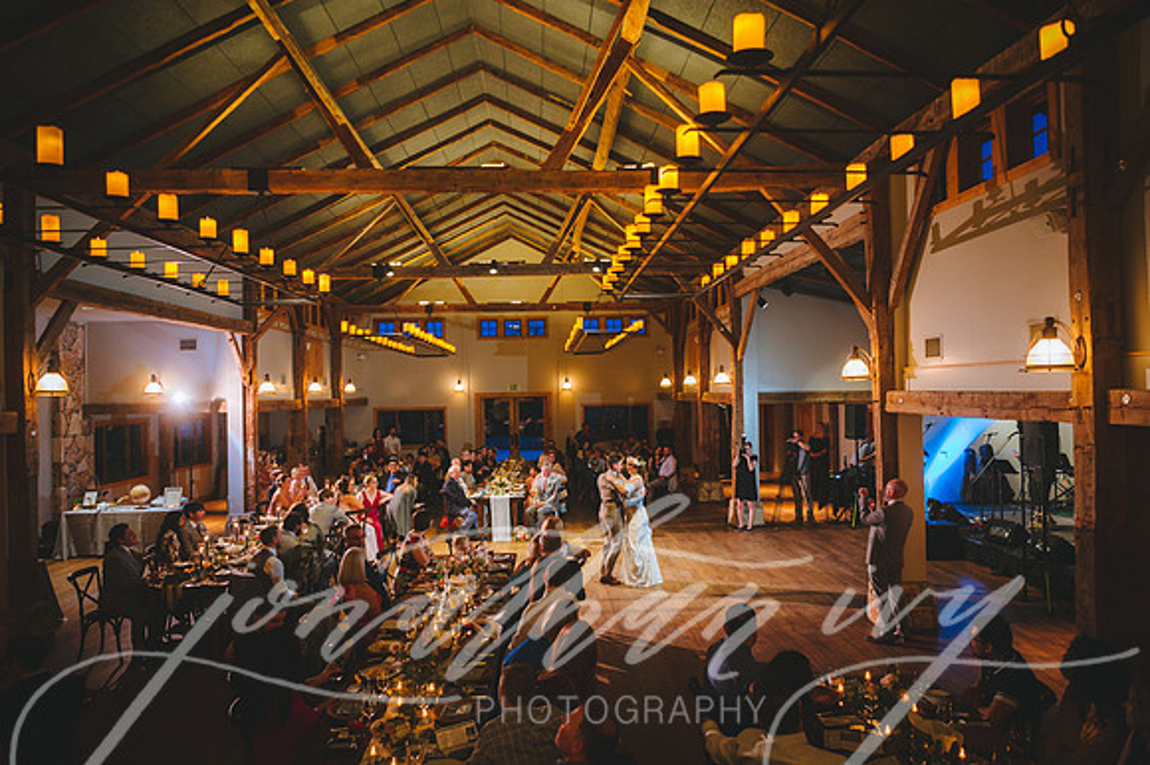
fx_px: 766
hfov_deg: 73.8
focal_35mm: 24
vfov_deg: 53.1
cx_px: 575
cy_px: 382
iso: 2000
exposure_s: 1/100
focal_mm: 24
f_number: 2.8
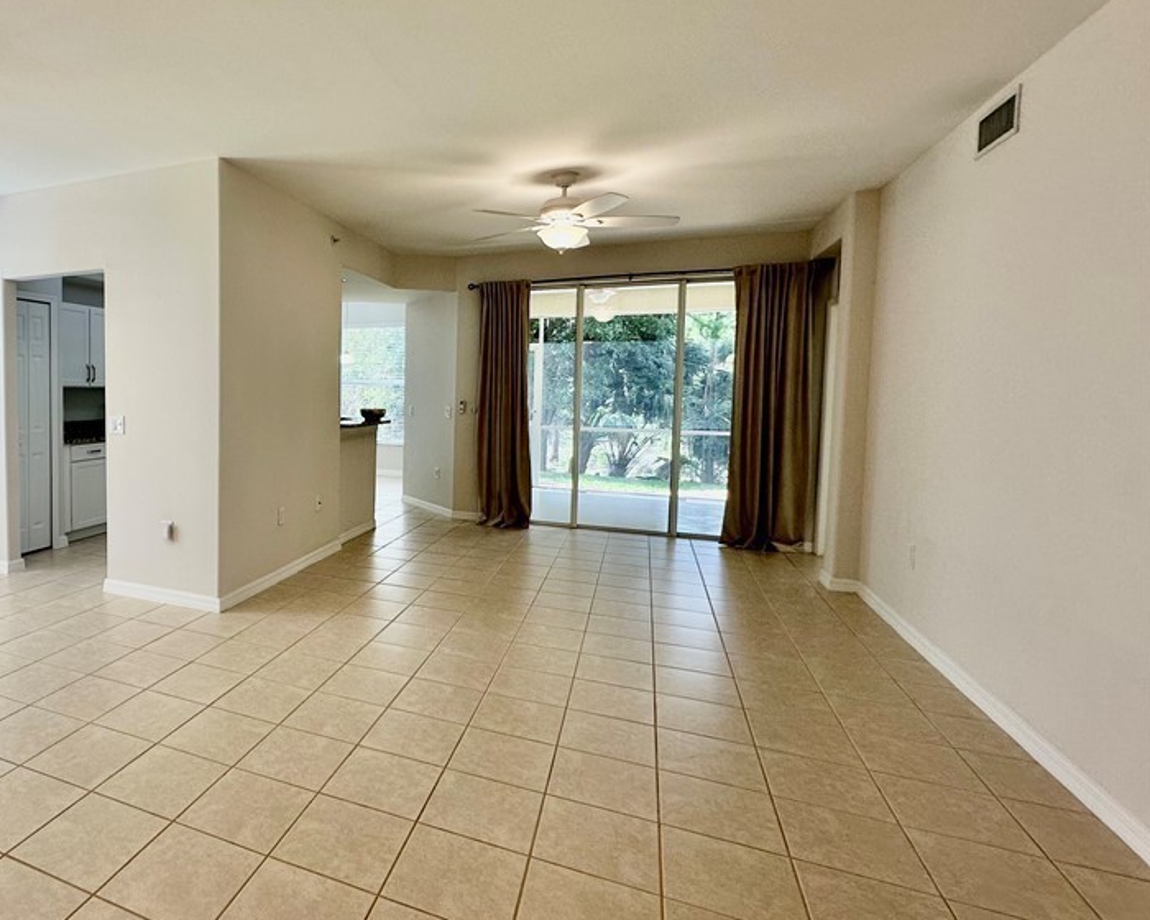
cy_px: 427
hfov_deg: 75.5
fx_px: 681
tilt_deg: -3.3
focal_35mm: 20
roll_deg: -0.6
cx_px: 310
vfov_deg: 68.0
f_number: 2.2
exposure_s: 1/120
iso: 80
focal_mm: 2.22
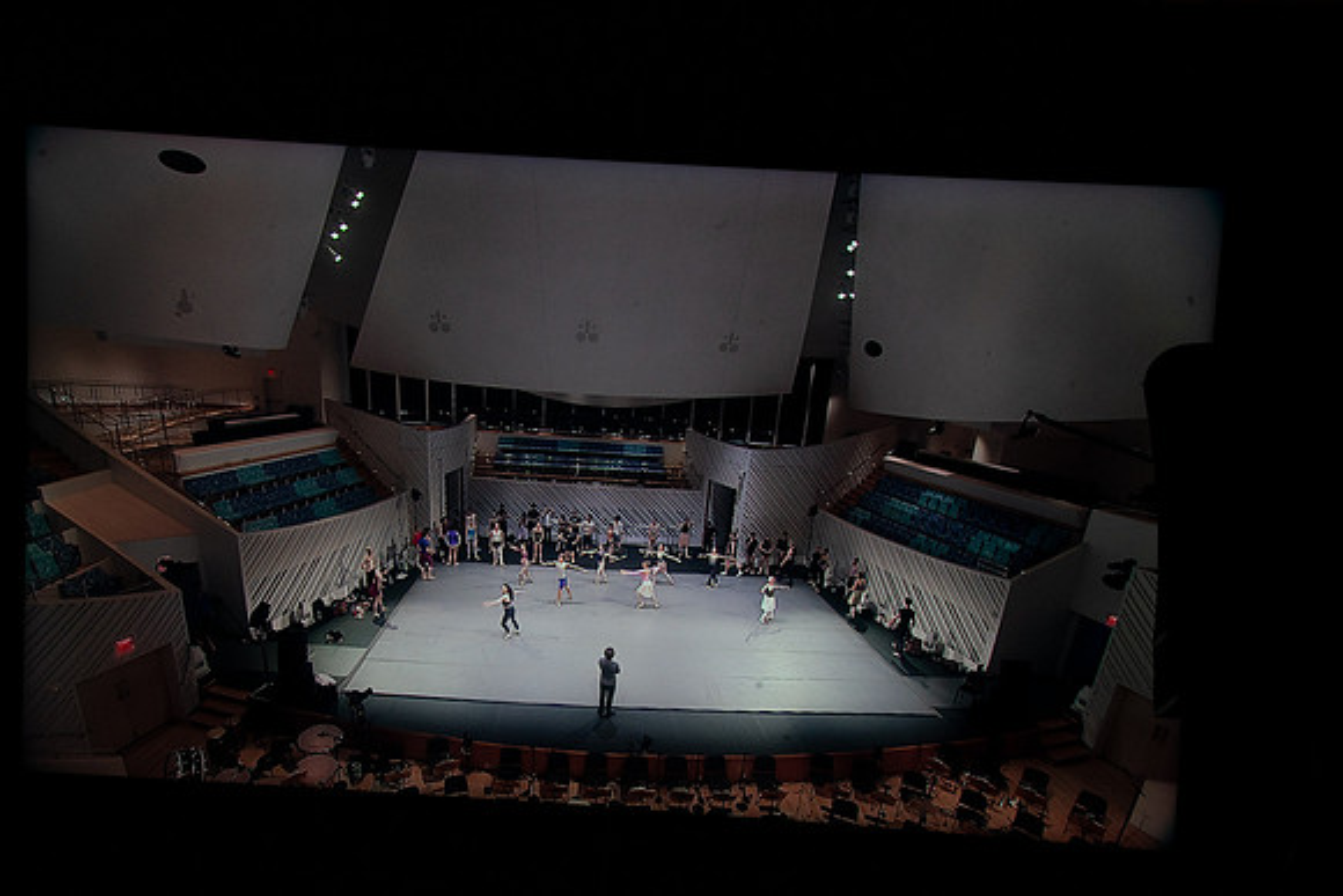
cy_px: 448
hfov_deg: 28.8
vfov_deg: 19.5
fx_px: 2612
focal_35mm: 70
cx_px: 672
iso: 3200
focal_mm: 70
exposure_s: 1/100
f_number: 18
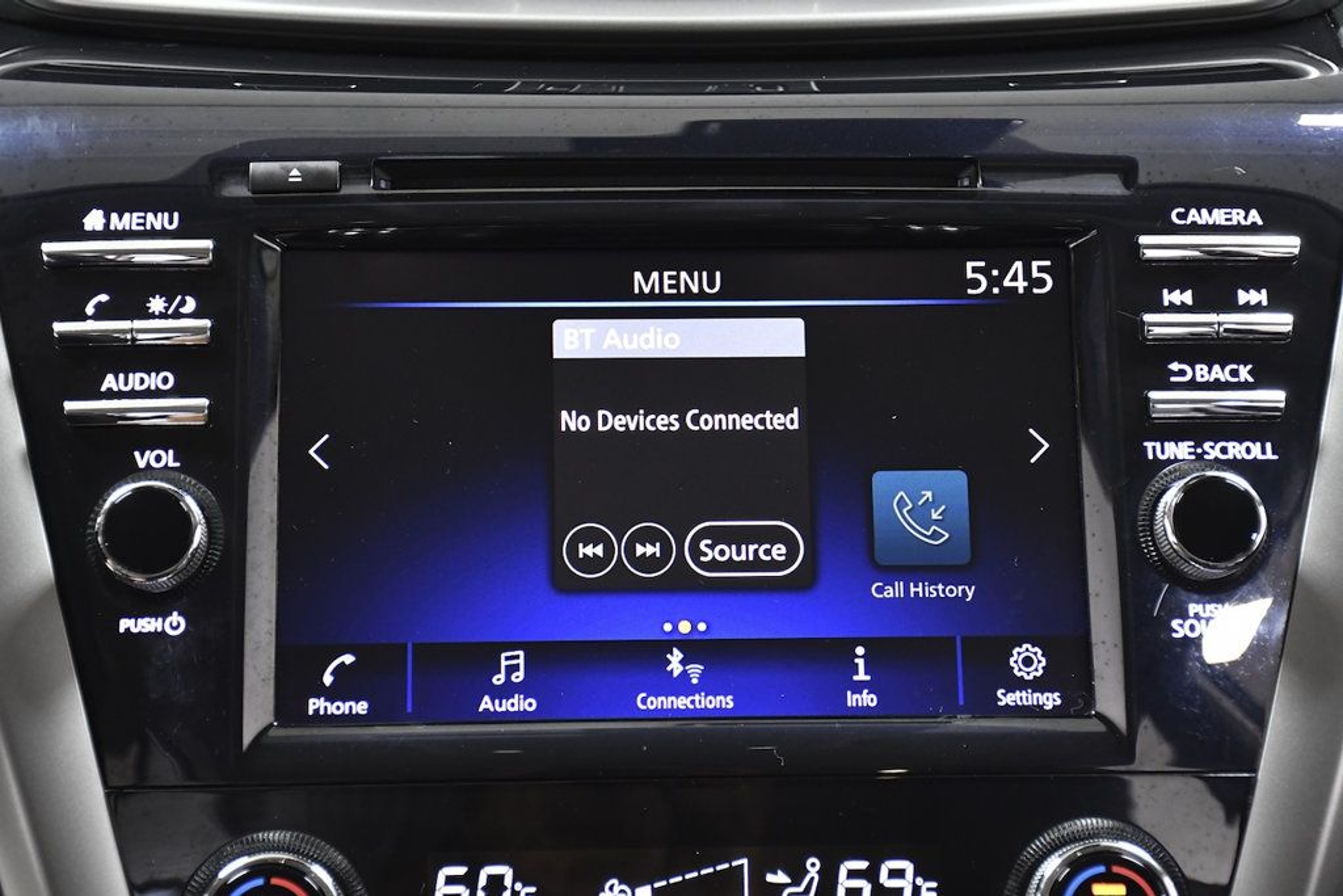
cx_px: 672
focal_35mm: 72
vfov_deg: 18.9
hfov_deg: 28.1
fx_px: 2686
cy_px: 448
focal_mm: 48
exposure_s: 1/80
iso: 2500
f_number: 4.5
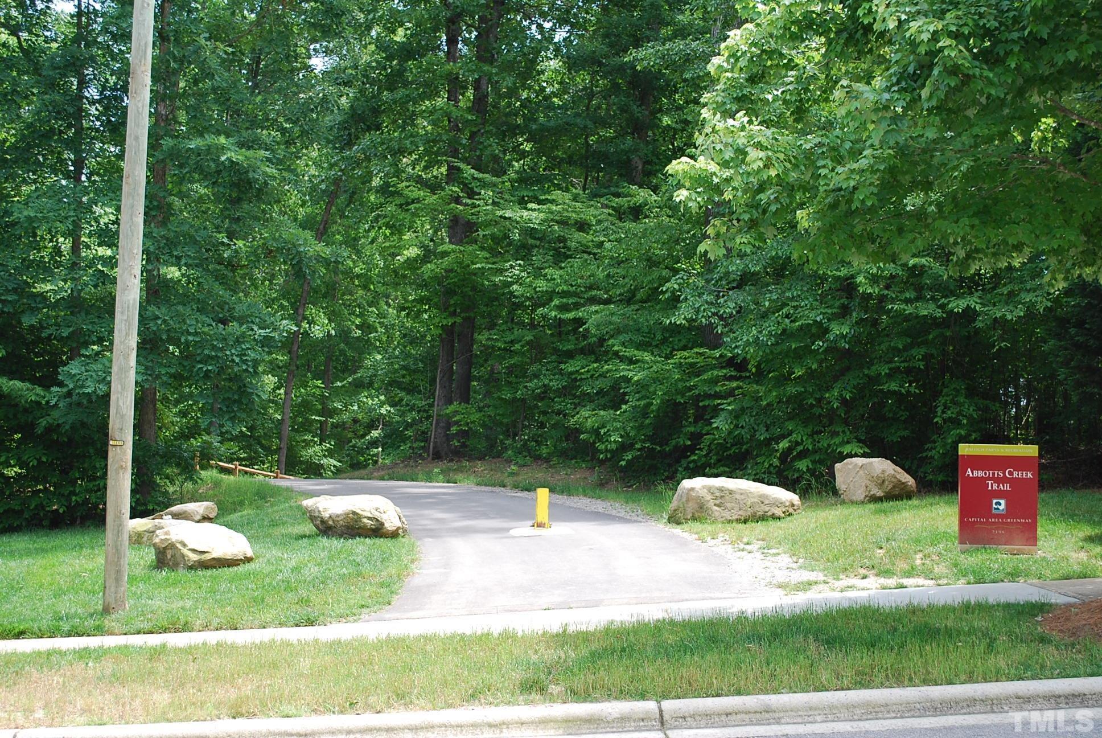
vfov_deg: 28.2
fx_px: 1471
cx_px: 551
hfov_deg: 41.1
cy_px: 369
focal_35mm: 48
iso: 160
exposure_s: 1/125
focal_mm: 32
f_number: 5.6
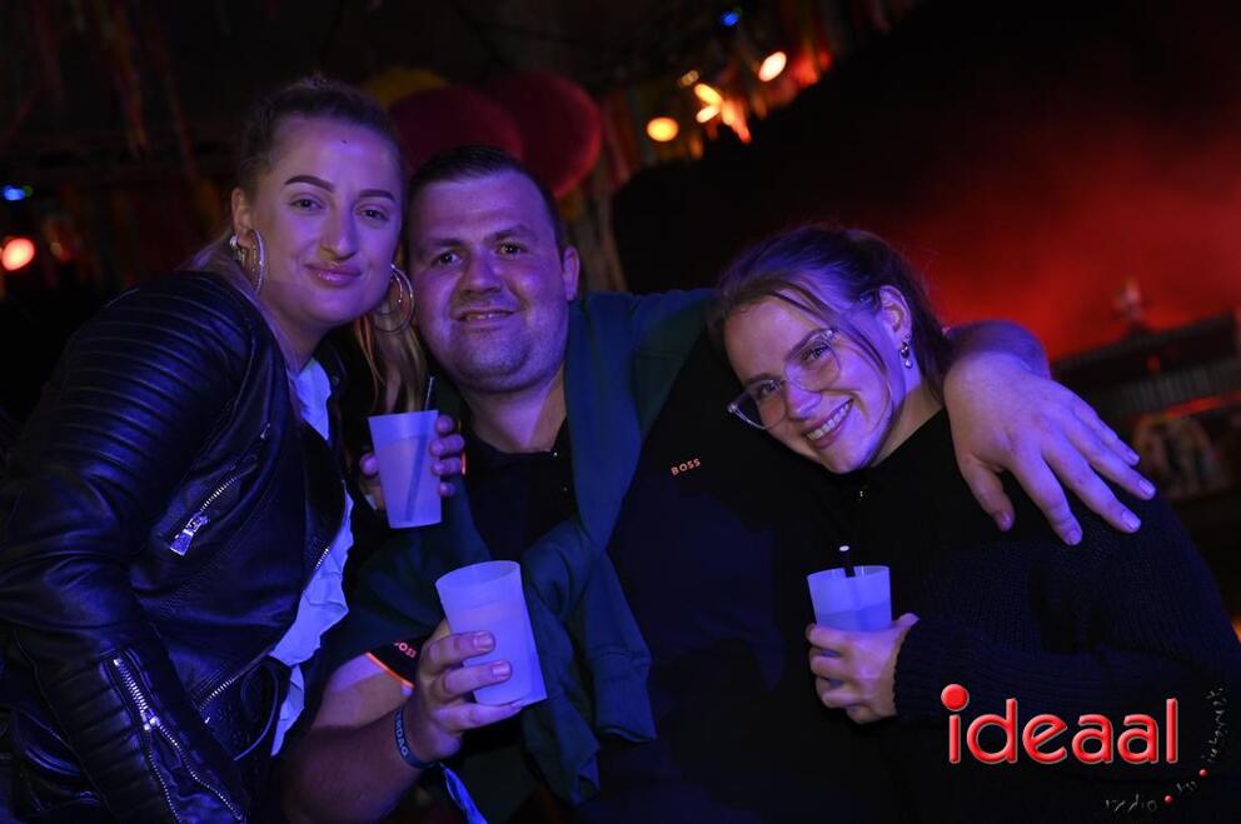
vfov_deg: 26.9
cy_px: 412
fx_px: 1722
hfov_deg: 39.6
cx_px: 620
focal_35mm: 50
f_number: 4
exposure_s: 1/60
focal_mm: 50
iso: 3200
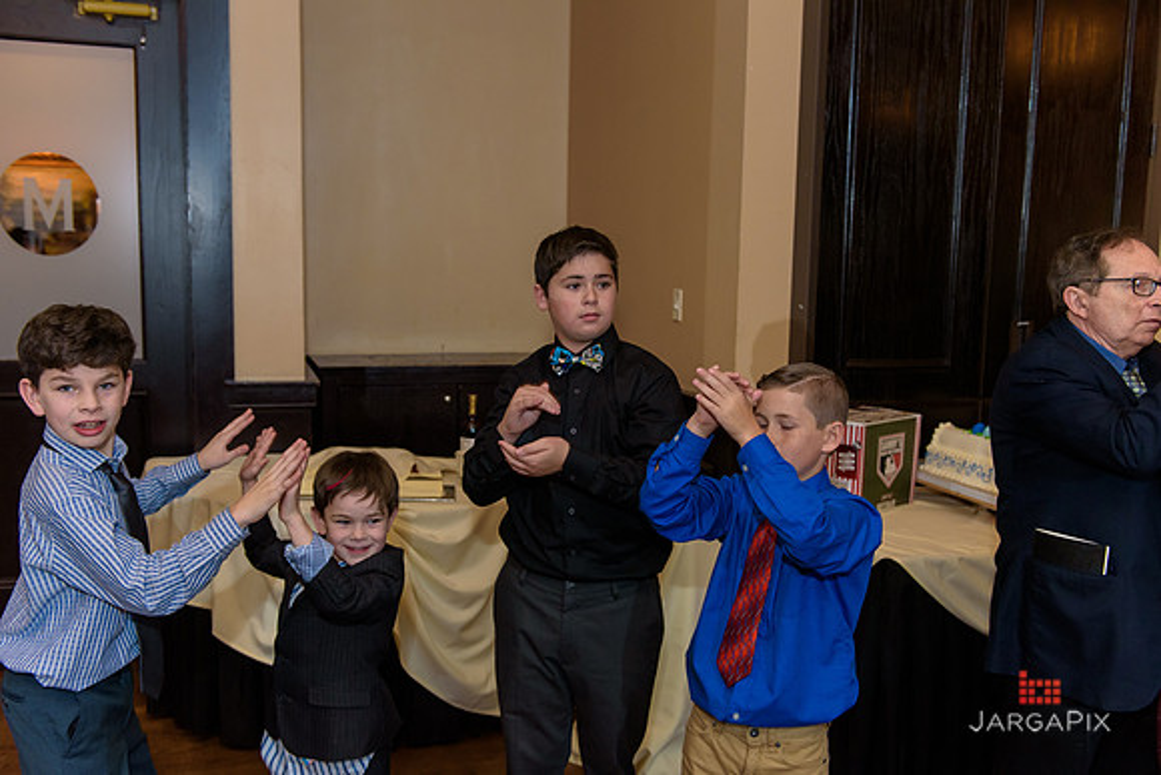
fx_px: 1032
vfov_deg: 41.1
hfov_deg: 58.7
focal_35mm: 32
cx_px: 580
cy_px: 388
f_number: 3.2
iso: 1600
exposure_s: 1/125
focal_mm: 32
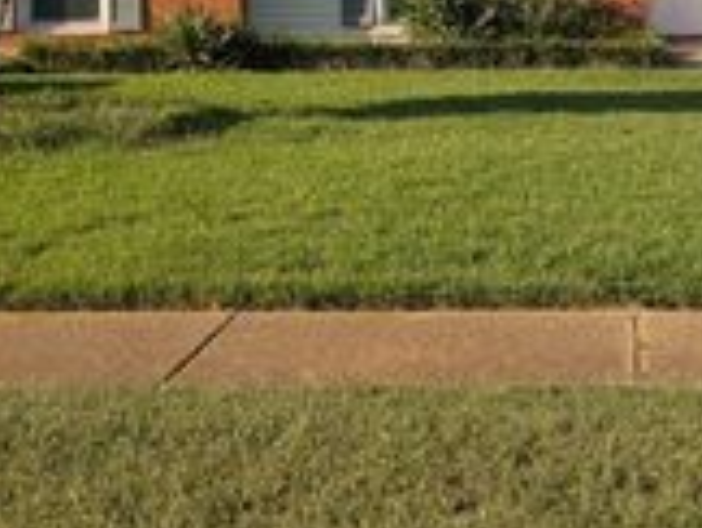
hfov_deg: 25.6
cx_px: 611
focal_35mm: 74
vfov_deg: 19.3
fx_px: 1503
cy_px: -24
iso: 21
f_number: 1.68
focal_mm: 6.9
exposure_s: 1/873
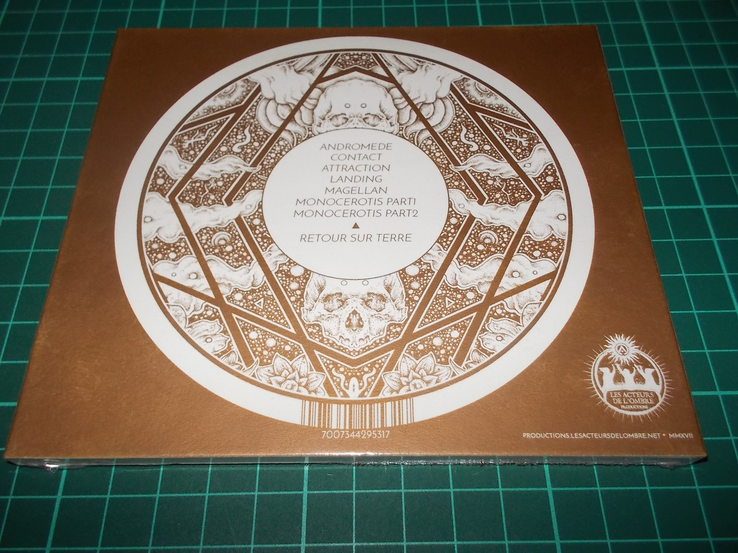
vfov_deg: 48.2
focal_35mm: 29
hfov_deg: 61.7
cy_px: 276
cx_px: 369
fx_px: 618
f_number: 3.3
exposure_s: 1/30
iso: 200
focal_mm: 4.1
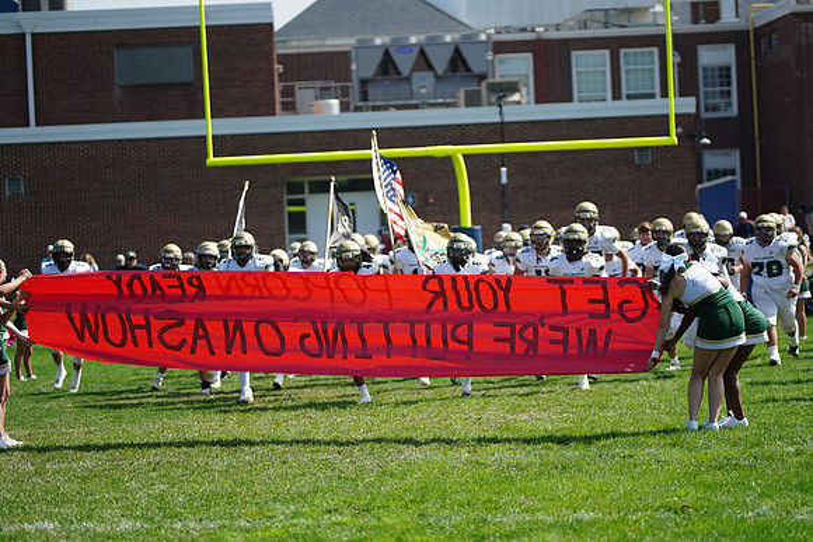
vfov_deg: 11.4
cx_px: 406
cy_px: 271
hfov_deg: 17.1
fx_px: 2711
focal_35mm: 120
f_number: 2.8
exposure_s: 1/4000
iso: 400
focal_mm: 120
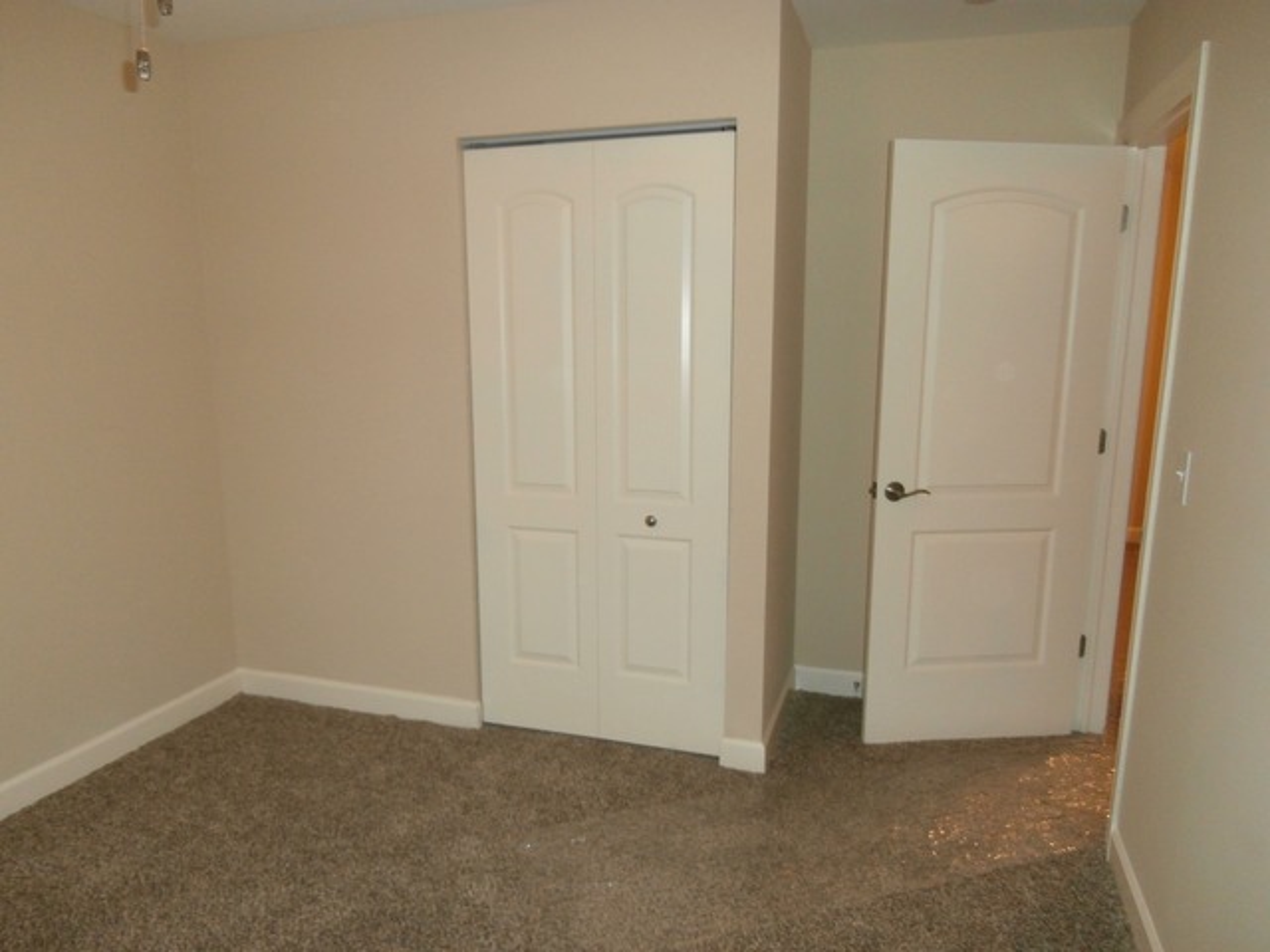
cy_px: 476
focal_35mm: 24
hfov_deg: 71.6
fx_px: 881
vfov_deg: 56.8
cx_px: 635
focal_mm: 4.2
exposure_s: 1/30
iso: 200
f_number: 3
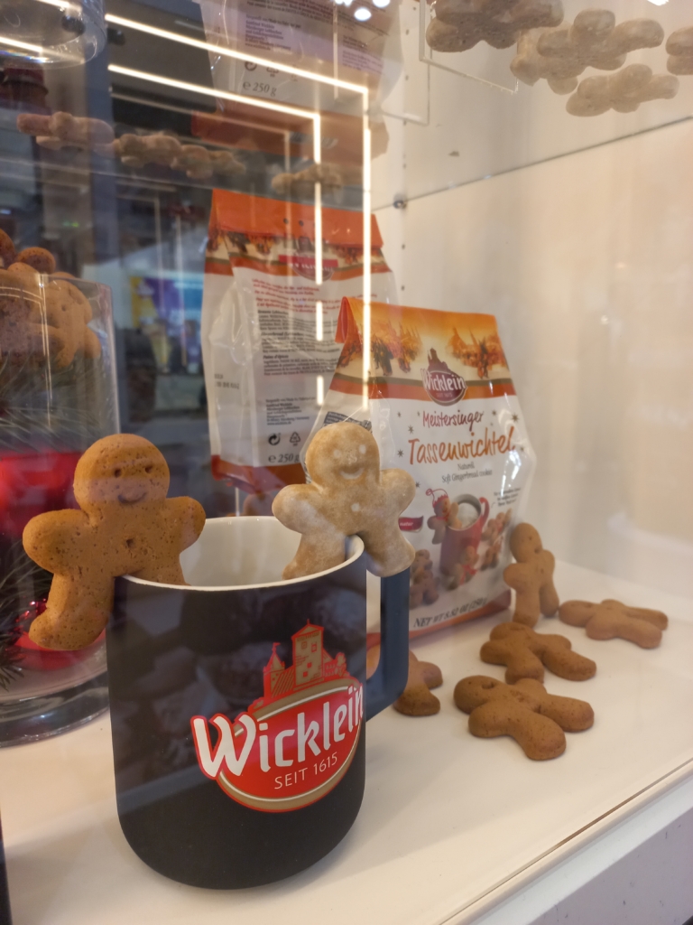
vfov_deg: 69.4
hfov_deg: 54.9
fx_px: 667
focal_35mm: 25
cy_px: 462
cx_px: 346
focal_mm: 4.6
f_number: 1.8
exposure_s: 1/50
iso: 100
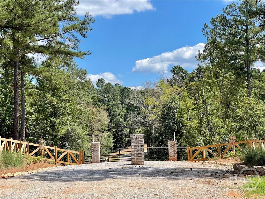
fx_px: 490
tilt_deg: +3.8
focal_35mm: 64
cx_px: 132
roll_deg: +2.2
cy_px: 100
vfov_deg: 22.9
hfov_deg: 30.3
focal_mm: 7.5
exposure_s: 1/1206
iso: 20
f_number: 2.2
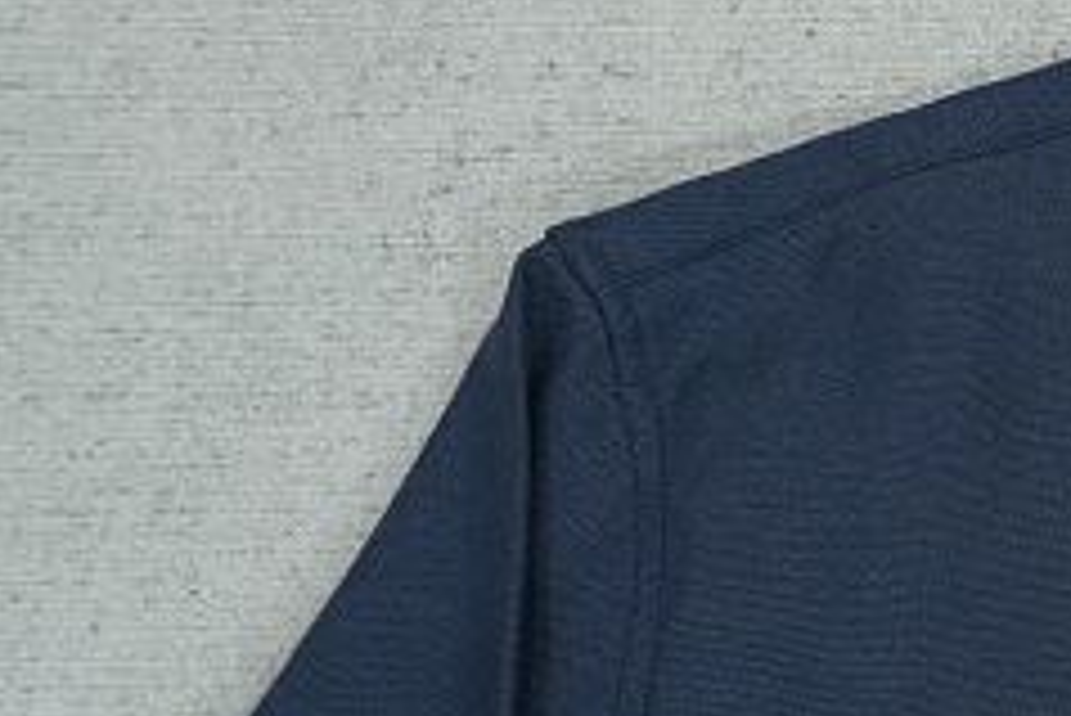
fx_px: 3602
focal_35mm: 121
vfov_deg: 11.3
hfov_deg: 15.2
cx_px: 1755
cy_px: 381
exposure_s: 1/160
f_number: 8
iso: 1000
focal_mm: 24
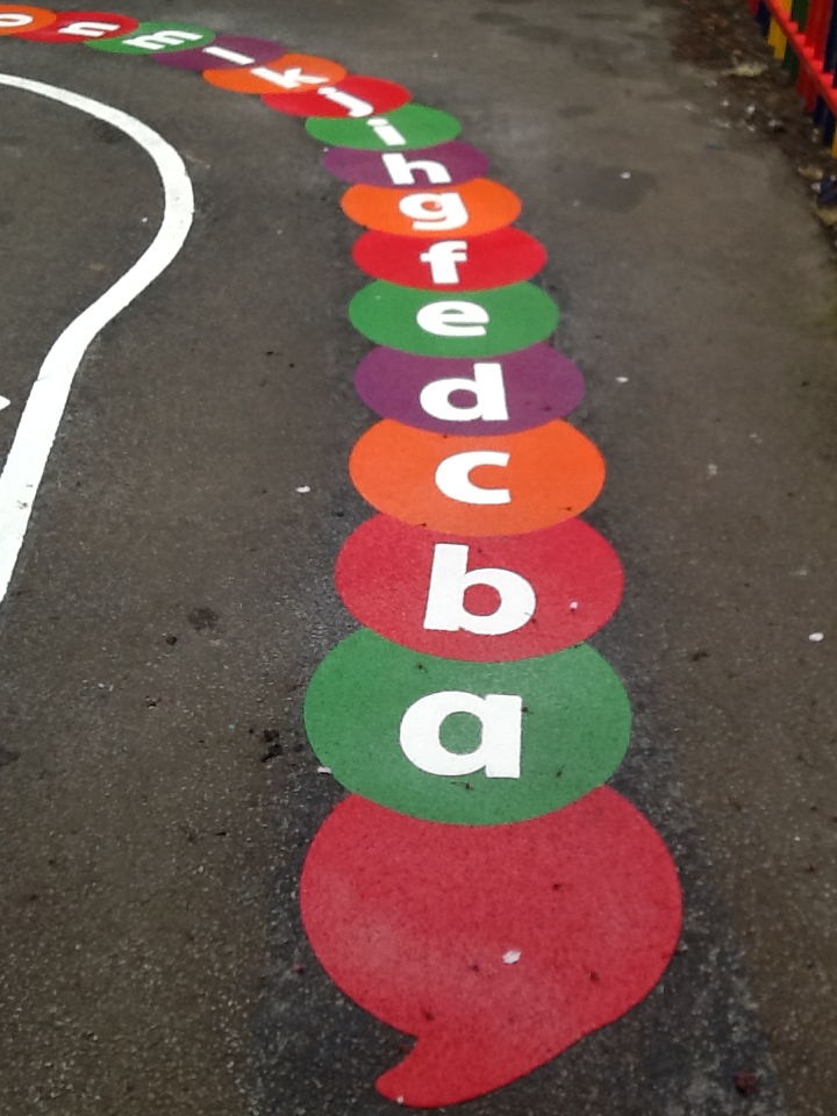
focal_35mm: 44
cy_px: 558
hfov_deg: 32.9
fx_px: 1419
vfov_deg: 42.9
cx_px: 418
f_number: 2.4
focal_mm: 2.03
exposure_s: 1/147
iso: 40
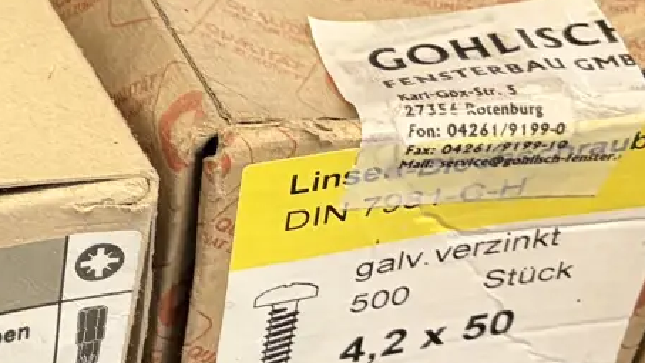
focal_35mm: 120
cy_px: -88
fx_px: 2053
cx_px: -196
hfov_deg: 16.8
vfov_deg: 9.9
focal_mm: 5.96
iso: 400
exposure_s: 1/50
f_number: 1.6
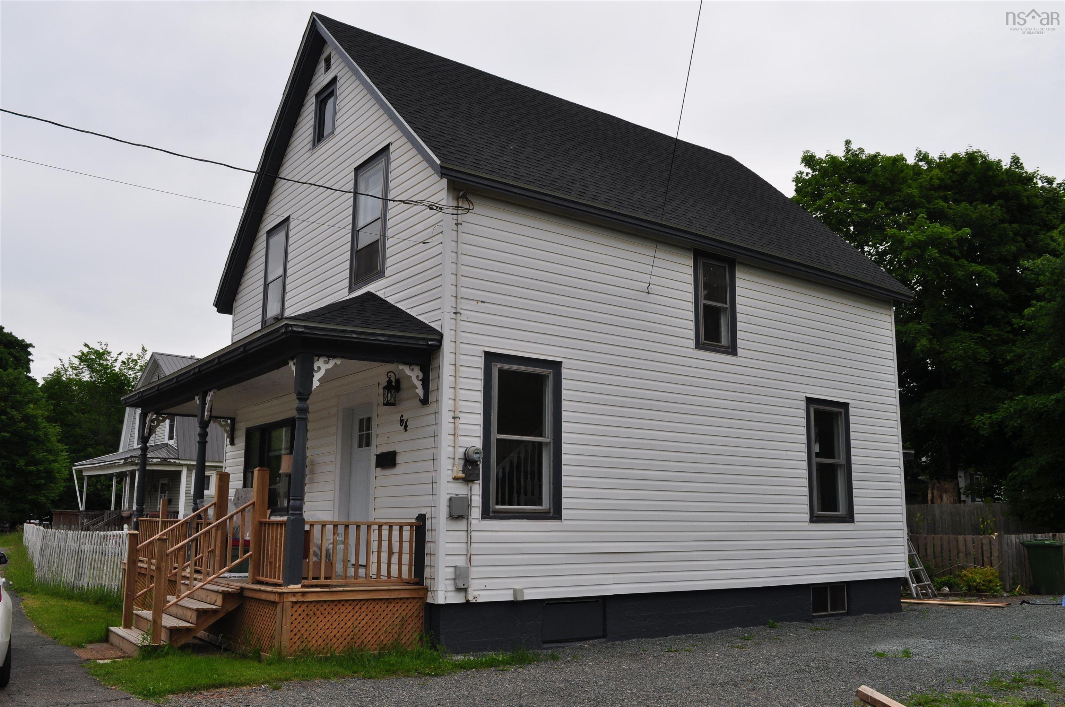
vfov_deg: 43.5
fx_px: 886
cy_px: 354
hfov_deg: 62.0
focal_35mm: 30
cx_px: 532
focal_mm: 20
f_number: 11
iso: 200
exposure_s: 1/400
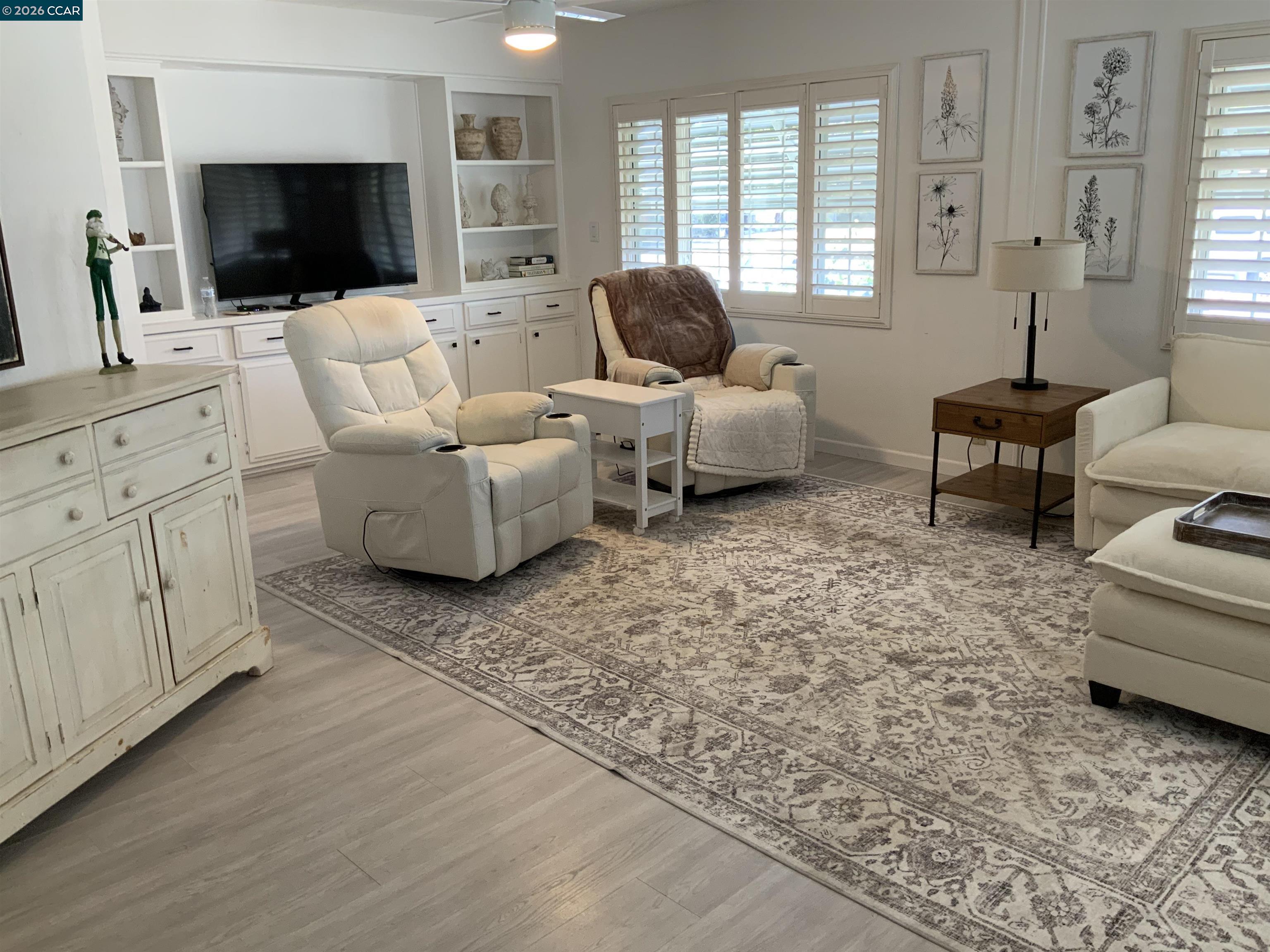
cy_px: 476
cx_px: 635
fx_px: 1064
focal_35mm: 29
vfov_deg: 48.2
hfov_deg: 61.7
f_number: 1.8
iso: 80
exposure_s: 1/60
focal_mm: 3
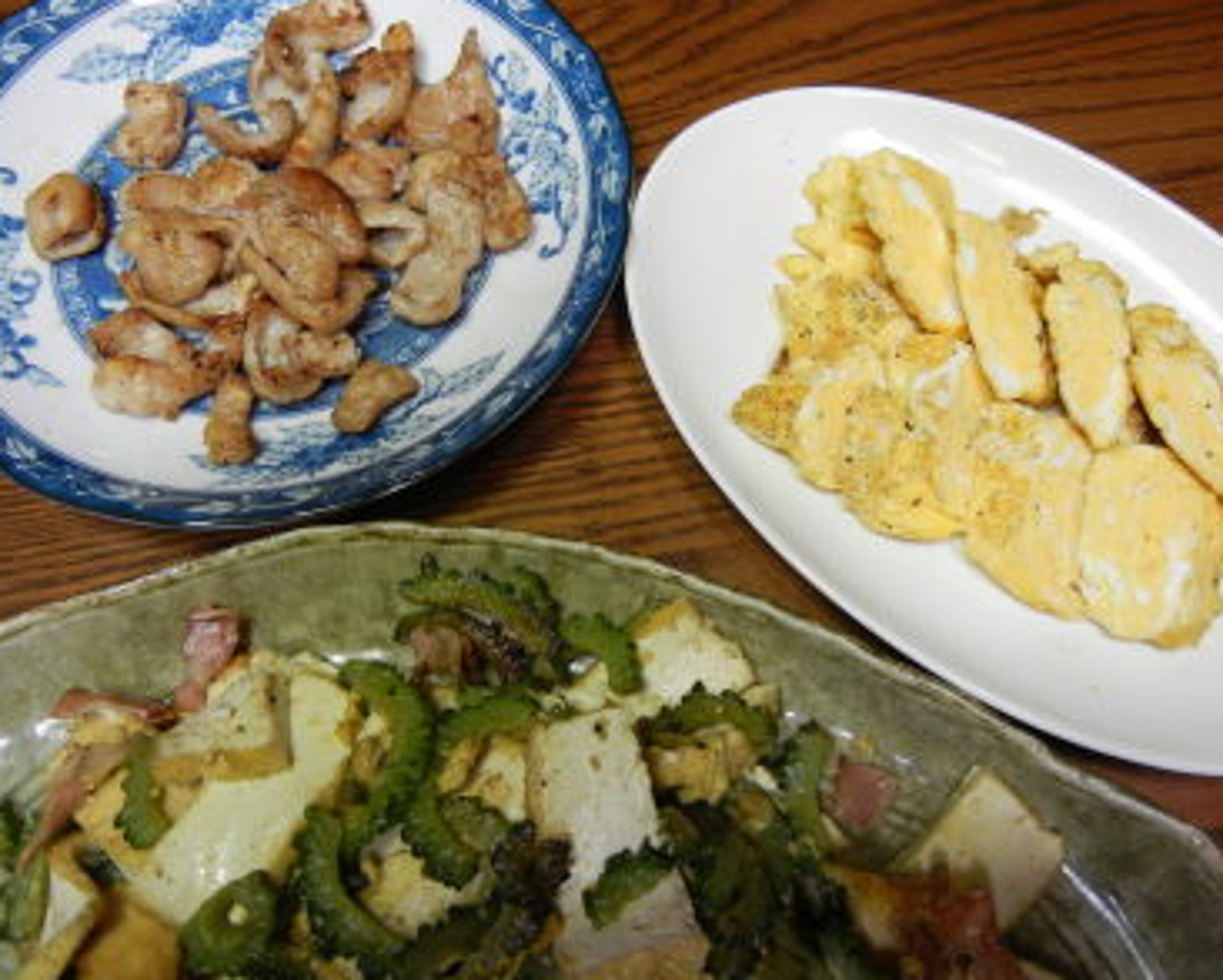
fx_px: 1159
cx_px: 628
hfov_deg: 55.6
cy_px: 492
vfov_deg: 45.8
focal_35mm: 32
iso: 400
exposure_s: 1/22.5
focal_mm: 5.4
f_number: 3.5
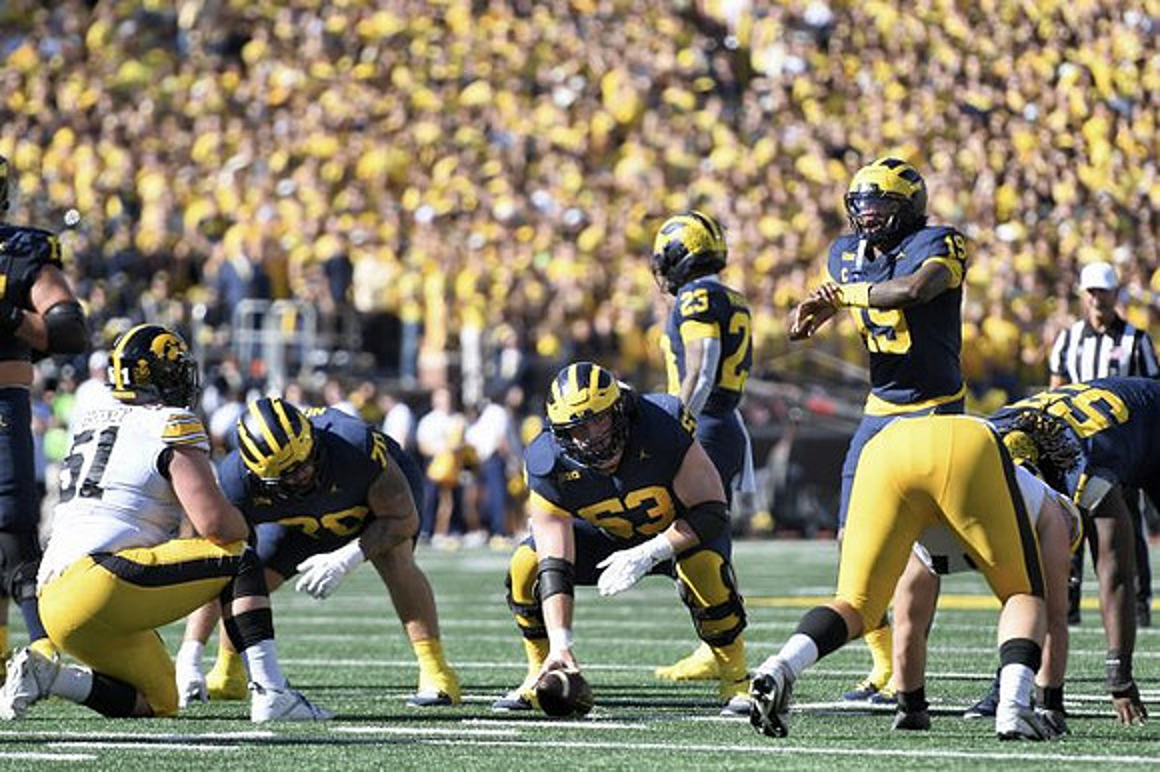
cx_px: 580
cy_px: 386
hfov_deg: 6.9
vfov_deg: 4.6
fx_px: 9661
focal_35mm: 300
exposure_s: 1/2500
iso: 320
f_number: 2.8
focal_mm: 200
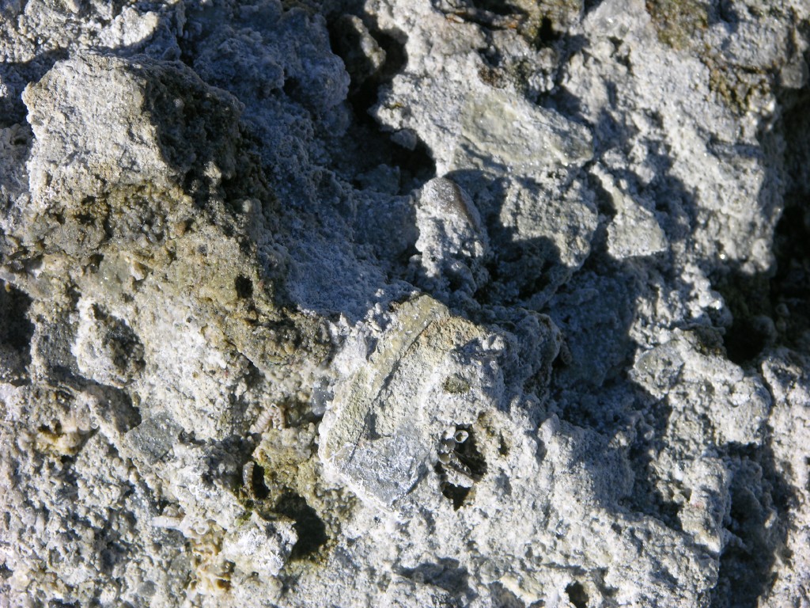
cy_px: 304
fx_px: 4212
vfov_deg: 8.2
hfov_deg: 11.0
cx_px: 405
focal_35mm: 180
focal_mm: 44.7
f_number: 5.6
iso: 50
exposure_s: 1/349
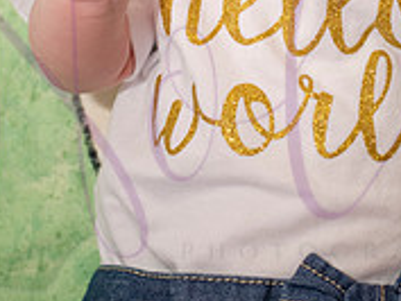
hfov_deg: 16.1
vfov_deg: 12.0
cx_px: 240
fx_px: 1414
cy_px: -38
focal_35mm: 122
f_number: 4
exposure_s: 1/160
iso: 800
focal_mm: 50
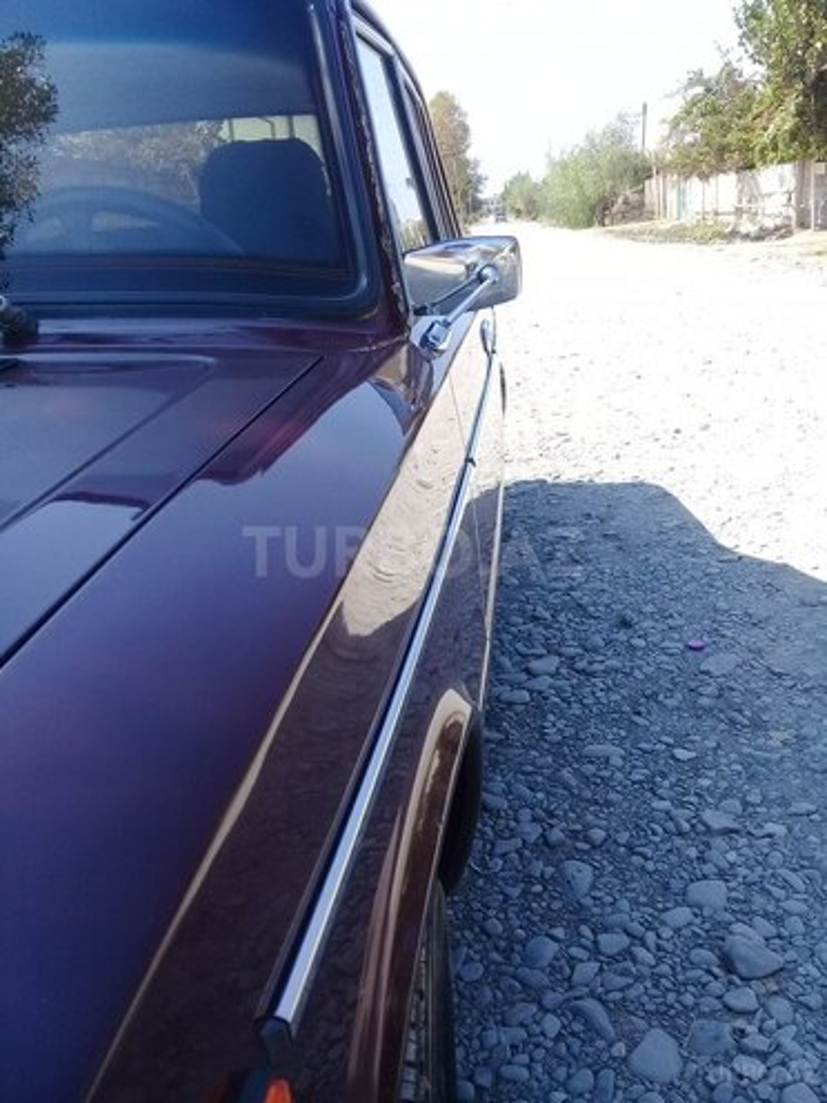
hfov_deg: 45.4
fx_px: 987
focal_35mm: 31
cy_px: 552
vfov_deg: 58.4
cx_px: 414
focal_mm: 3.3
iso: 50
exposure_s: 1/468
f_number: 2.2
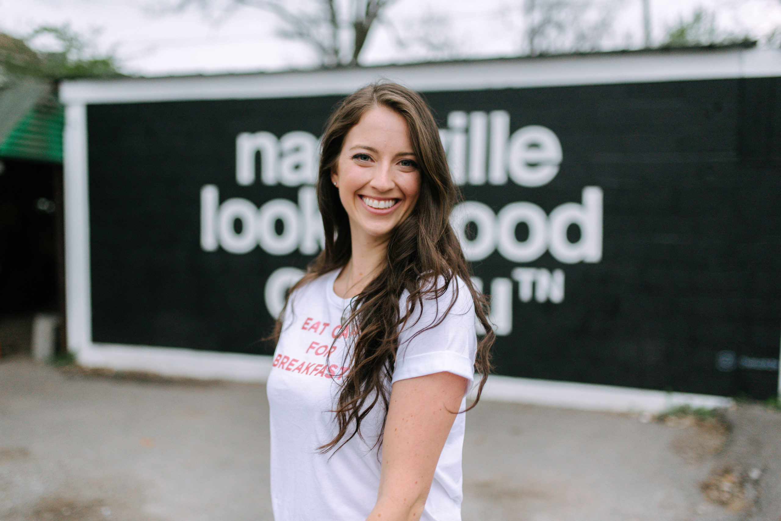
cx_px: 372
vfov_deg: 36.2
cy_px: 273
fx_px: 796
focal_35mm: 37
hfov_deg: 52.3
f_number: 1.4
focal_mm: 35
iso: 1000
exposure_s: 1/1000
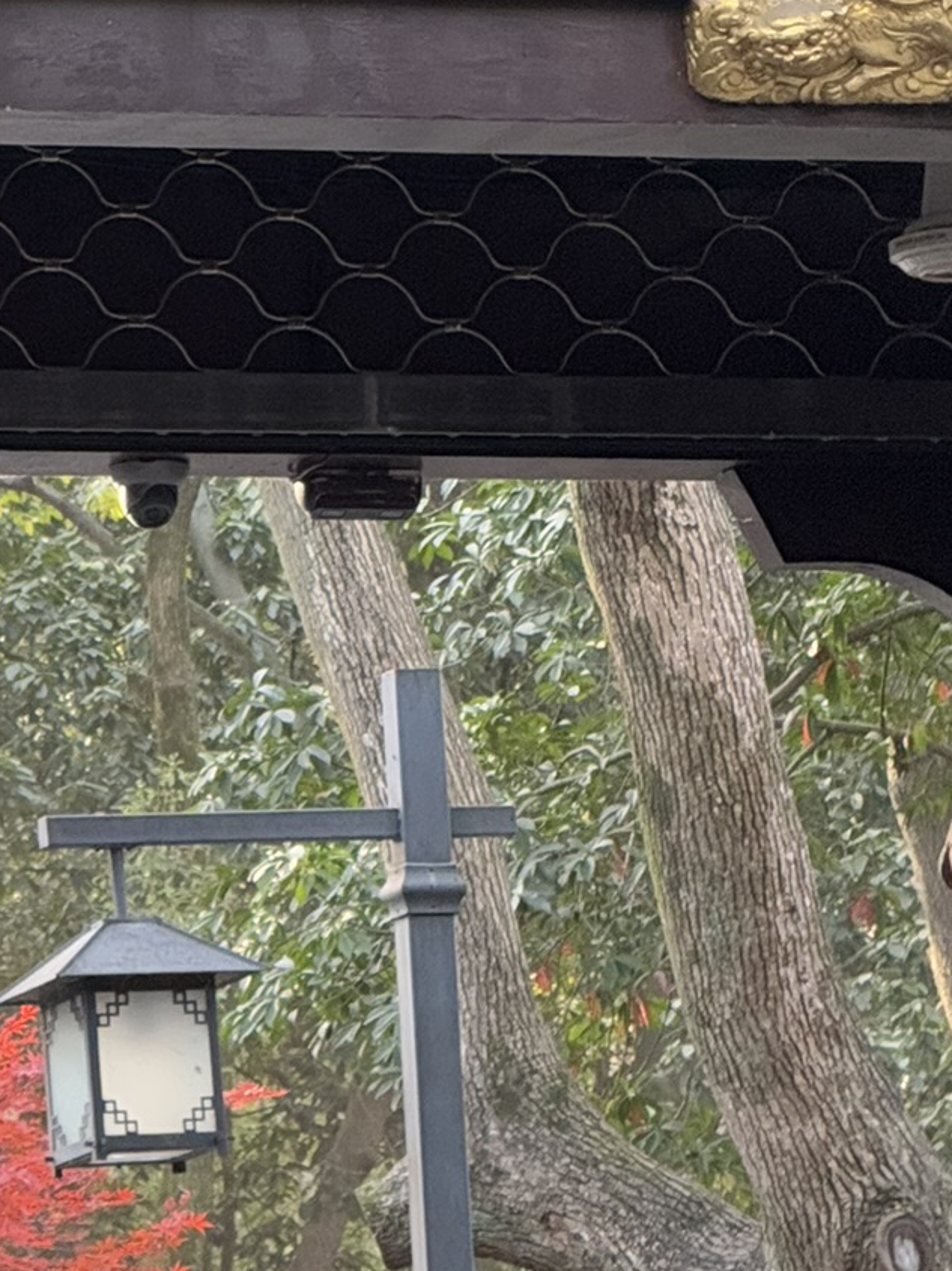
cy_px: -105
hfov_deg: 5.1
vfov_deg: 6.8
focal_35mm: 291
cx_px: -9
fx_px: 10679
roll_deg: +1.7
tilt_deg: +12.1
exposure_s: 1/66
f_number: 2.8
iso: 500
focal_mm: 15.66
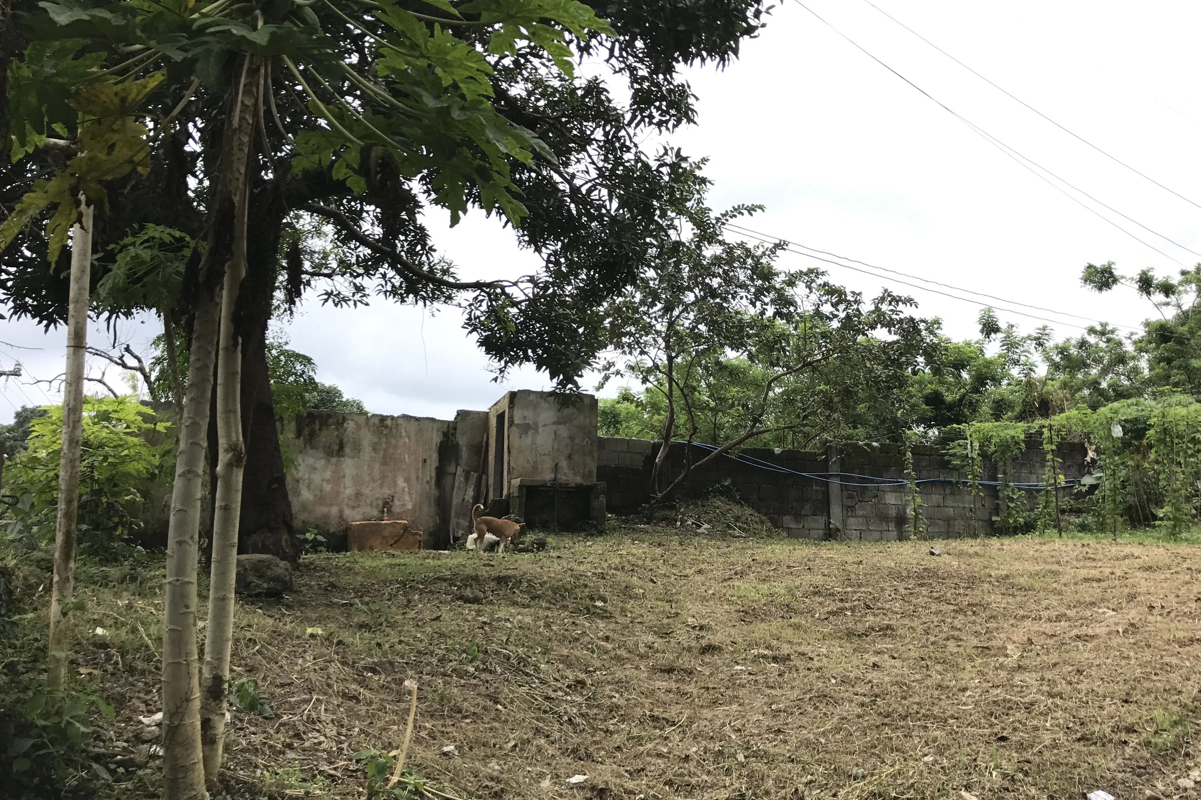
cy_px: 390
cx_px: 662
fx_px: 1134
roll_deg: -1.2
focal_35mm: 34
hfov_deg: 55.7
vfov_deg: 38.9
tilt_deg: +9.1
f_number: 1.8
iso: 20
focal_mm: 3.99
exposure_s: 1/833
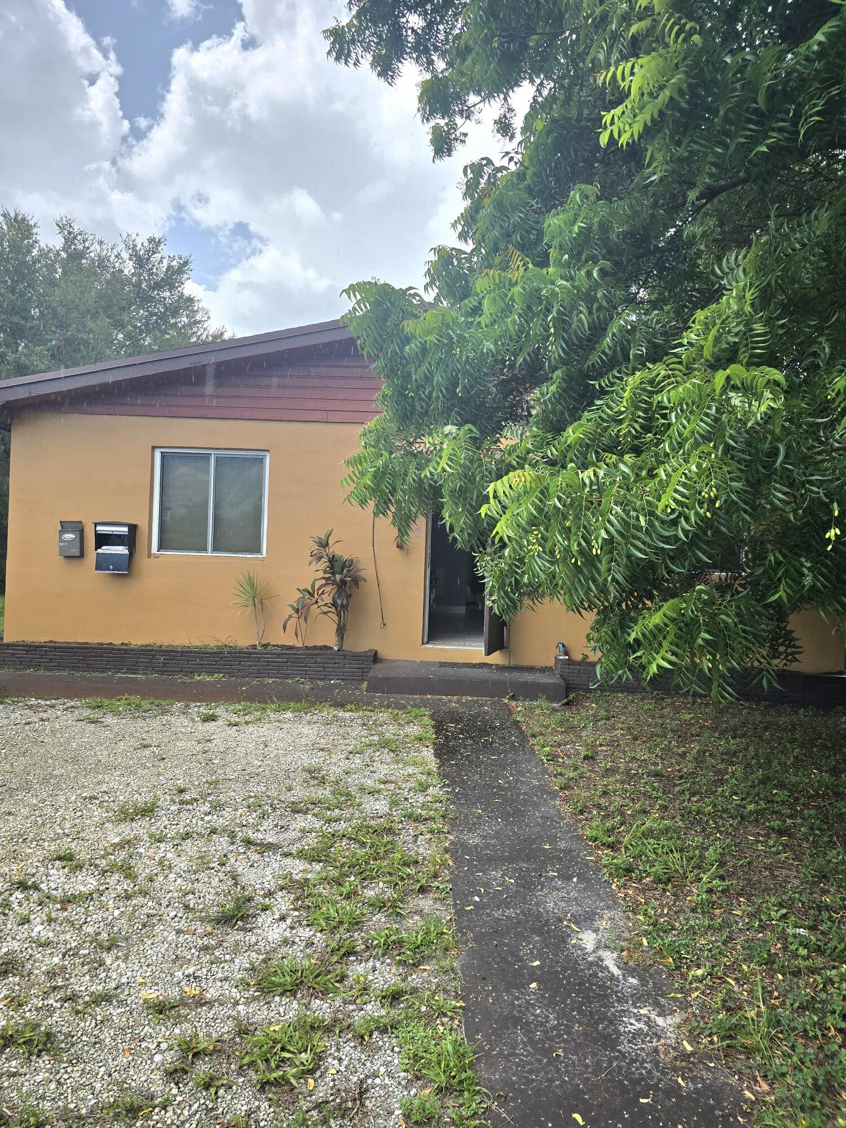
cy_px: 564
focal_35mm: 23
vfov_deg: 73.9
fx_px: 749
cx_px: 423
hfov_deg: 58.9
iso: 12
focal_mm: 6.3
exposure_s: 1/500
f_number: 1.7
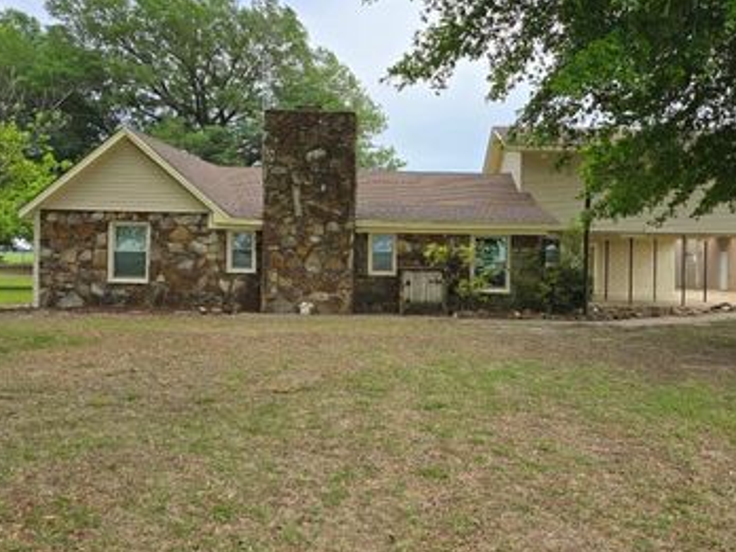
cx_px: 427
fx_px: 702
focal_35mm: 33
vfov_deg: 42.9
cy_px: 259
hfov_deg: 55.1
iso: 12
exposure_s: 1/516
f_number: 1.7
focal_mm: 6.3
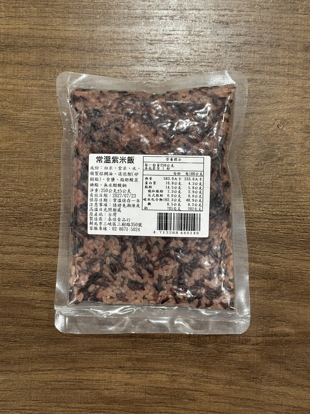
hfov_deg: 30.3
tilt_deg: -87.9
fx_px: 573
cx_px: 155
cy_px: 207
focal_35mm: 48
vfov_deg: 39.7
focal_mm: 6.86
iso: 125
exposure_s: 1/60
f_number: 1.78
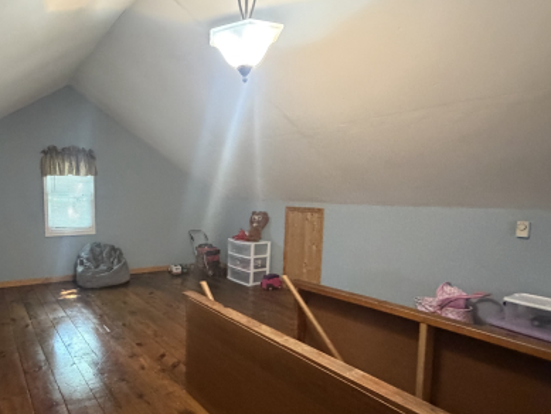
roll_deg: +0.2
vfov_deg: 56.6
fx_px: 382
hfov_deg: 69.6
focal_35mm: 24
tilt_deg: -6.9
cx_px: 185
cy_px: 238
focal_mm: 2.22
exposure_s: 1/60
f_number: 2.2
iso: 1000
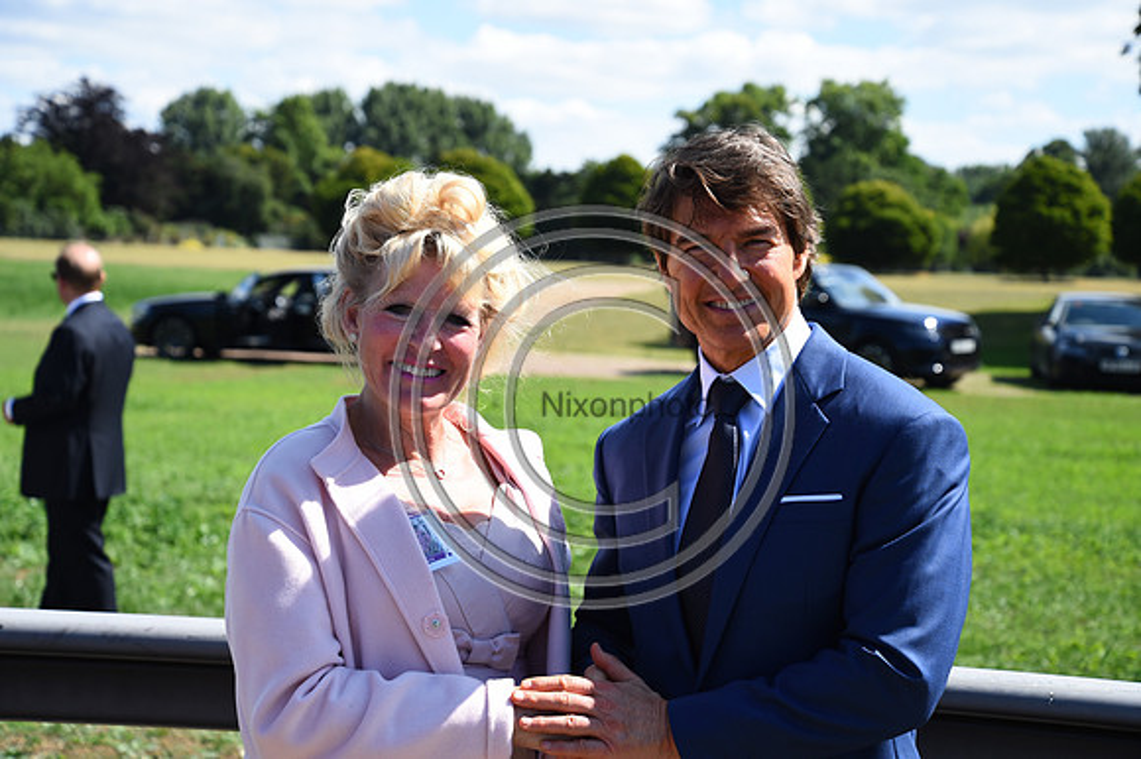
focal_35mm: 65
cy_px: 380
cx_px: 570
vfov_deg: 20.9
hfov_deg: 31.0
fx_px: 2059
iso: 450
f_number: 5.6
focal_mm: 65
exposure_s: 1/1250
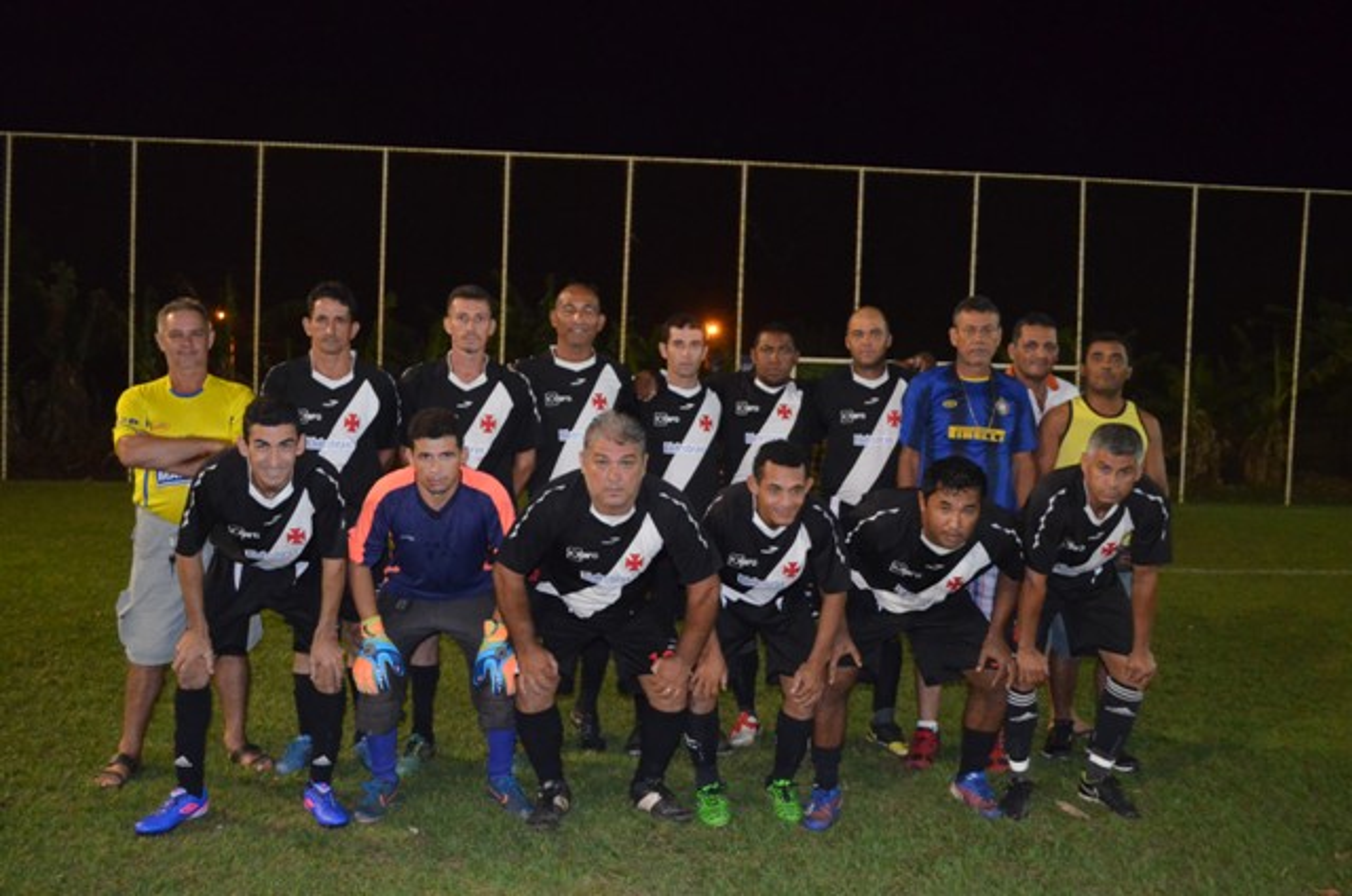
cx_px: 676
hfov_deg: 62.0
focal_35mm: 30
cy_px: 448
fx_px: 1124
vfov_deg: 43.4
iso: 3200
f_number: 3.8
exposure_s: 1/60
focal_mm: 20
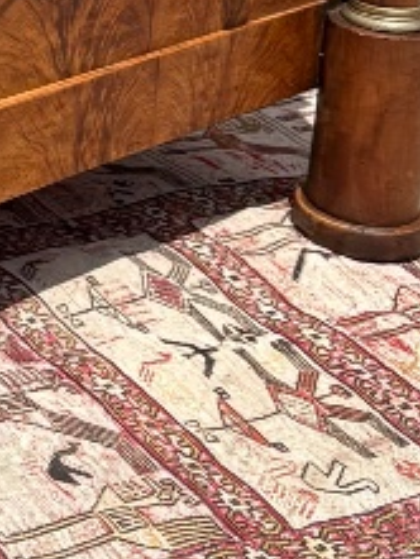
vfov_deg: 13.1
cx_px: -339
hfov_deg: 10.0
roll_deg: -1.3
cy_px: -336
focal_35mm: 141
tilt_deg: -11.7
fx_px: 2279
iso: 50
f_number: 1.6
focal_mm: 5.96
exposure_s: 1/4329
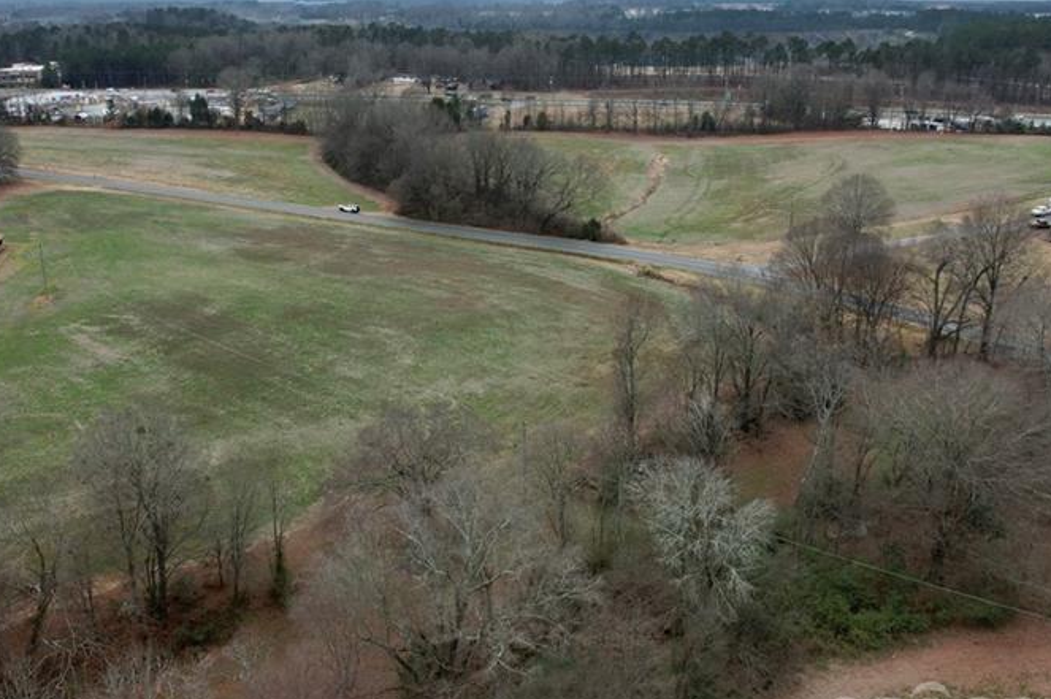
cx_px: 487
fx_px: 992
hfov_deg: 55.8
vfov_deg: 38.7
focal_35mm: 34
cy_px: 285
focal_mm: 8.38
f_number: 2.8
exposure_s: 1/320
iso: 130
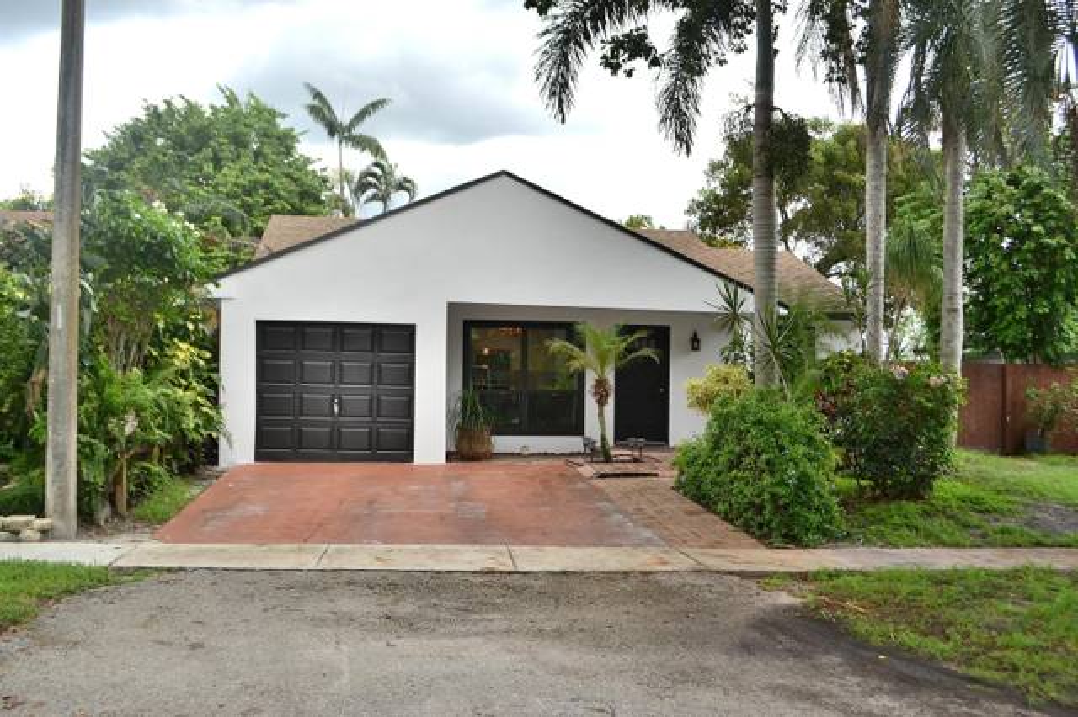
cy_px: 358
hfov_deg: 57.2
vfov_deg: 39.9
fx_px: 988
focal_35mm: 33
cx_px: 539
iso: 100
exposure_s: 1/200
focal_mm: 22
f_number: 5.6
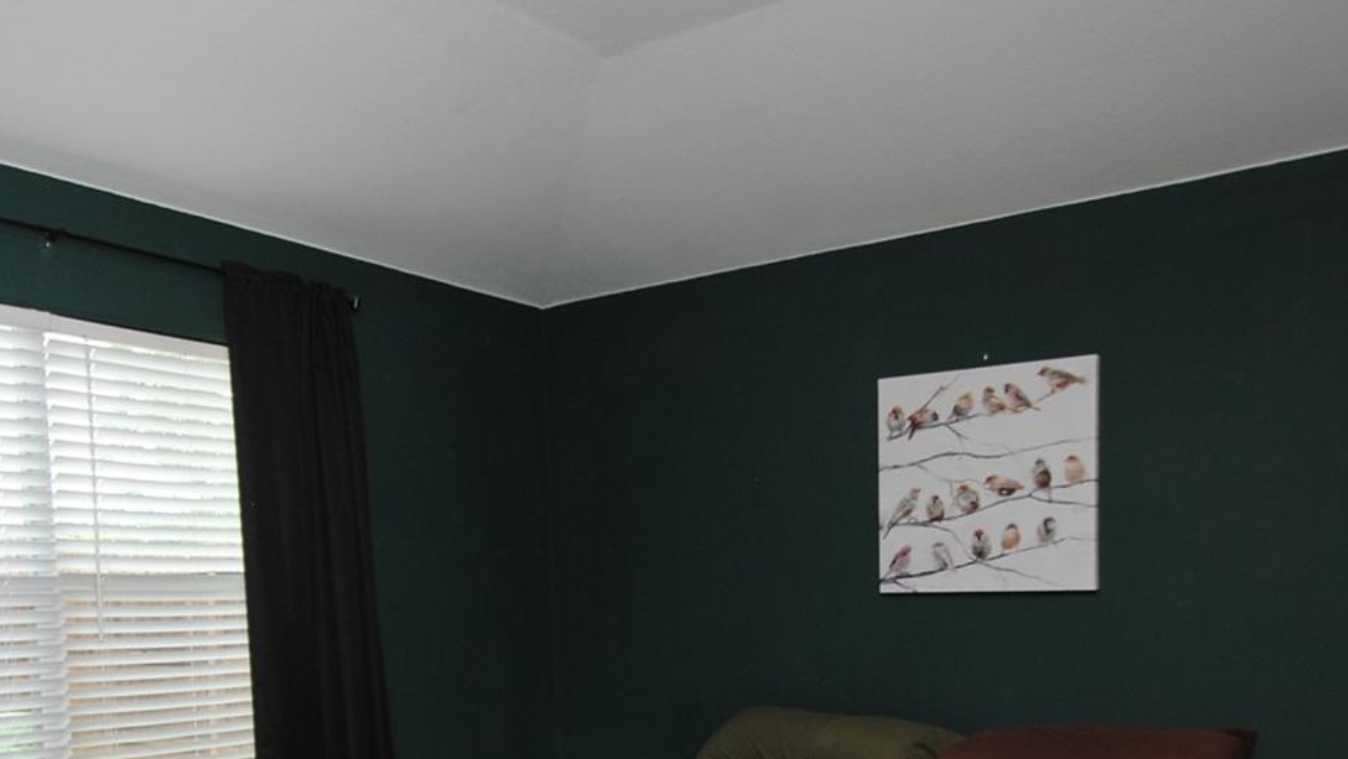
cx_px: 601
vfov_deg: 32.3
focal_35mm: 35
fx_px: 1251
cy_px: 659
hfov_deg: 56.5
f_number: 4
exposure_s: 1/60
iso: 200
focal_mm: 10
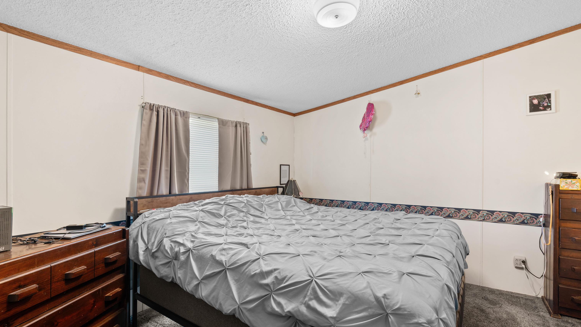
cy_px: 165
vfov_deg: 63.9
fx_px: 262
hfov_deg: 95.9
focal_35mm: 17
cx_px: 291
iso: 200
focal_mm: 16
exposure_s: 3
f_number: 8
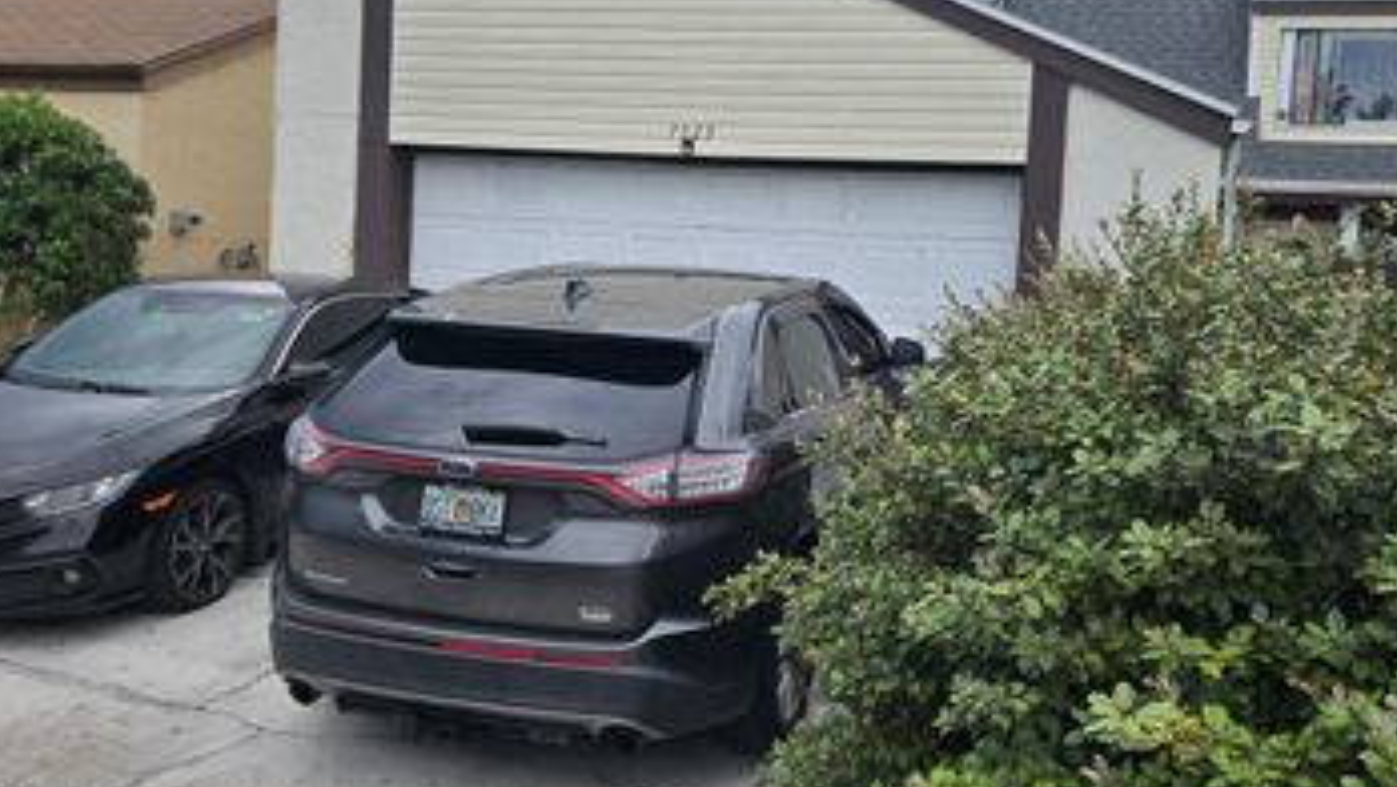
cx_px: 779
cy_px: 311
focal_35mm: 36
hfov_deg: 55.1
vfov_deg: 32.8
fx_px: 1334
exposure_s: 1/1879
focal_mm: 5.4
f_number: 1.8
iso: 80
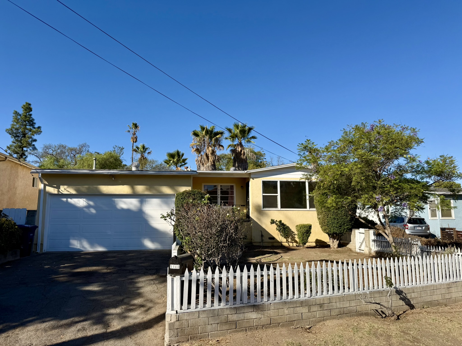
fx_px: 320
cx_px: 231
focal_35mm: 24
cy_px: 173
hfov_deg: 71.6
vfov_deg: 56.8
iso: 80
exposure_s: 1/5319
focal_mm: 6.76
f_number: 1.78
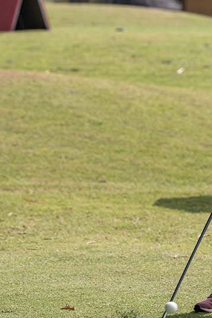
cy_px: -12
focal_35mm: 321
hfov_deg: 4.3
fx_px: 2833
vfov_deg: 6.4
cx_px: 246
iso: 360
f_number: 4
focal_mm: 120
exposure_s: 1/2500
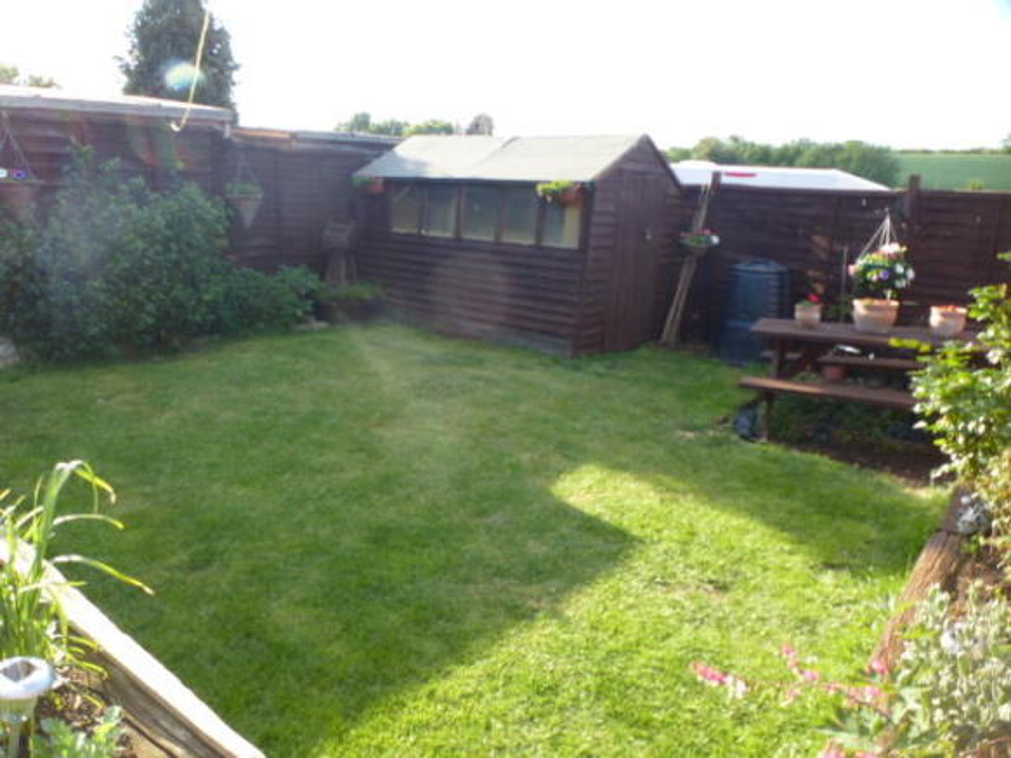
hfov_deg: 71.6
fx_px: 701
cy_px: 379
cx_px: 506
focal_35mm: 24
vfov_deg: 56.8
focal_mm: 4.3
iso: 100
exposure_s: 1/125
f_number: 3.5
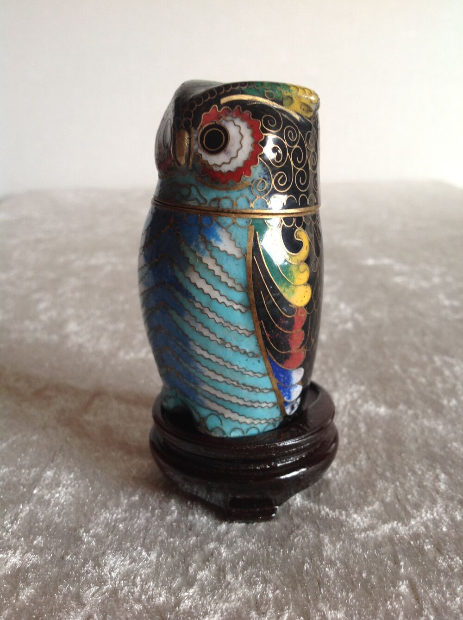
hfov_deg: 40.6
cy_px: 310
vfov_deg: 52.7
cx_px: 232
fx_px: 626
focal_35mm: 35
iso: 64
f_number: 2.4
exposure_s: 1/20
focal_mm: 4.28
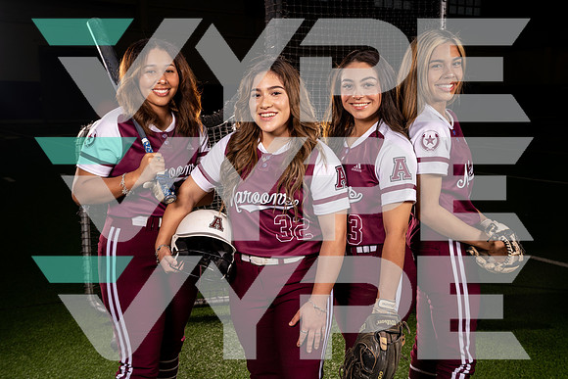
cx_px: 284
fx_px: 615
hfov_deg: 49.5
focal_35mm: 39
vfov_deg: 34.2
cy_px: 190
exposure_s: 1/125
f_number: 8
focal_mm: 39
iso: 100
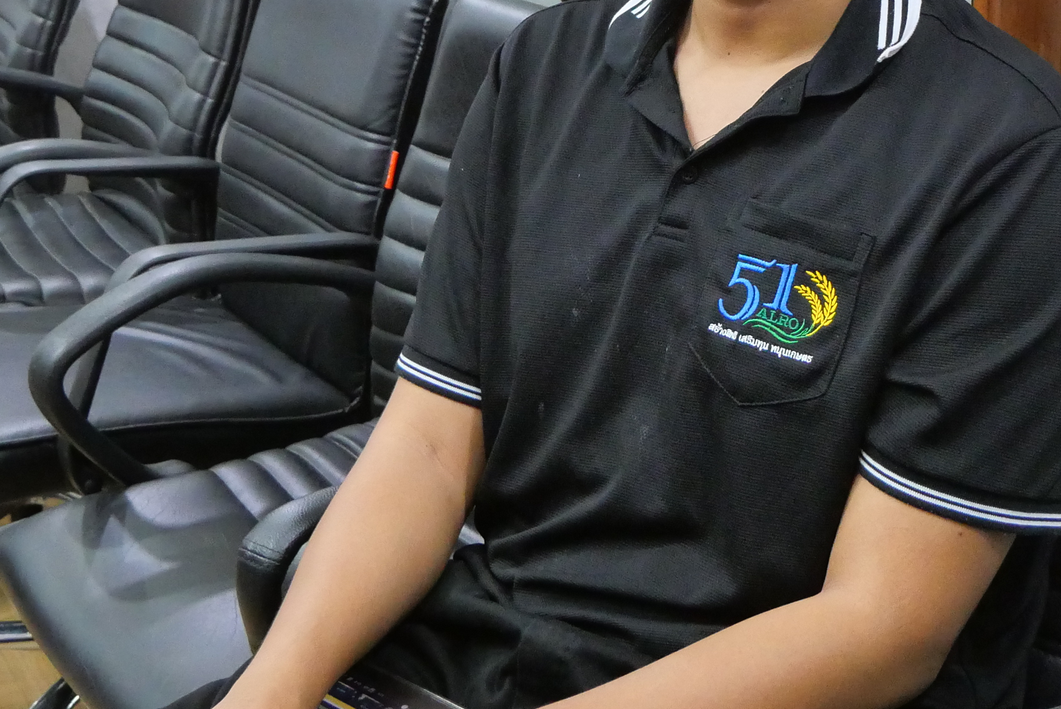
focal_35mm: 68
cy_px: 24
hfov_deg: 29.4
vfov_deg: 19.5
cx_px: 705
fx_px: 2006
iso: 3200
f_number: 4.5
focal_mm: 15
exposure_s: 1/50
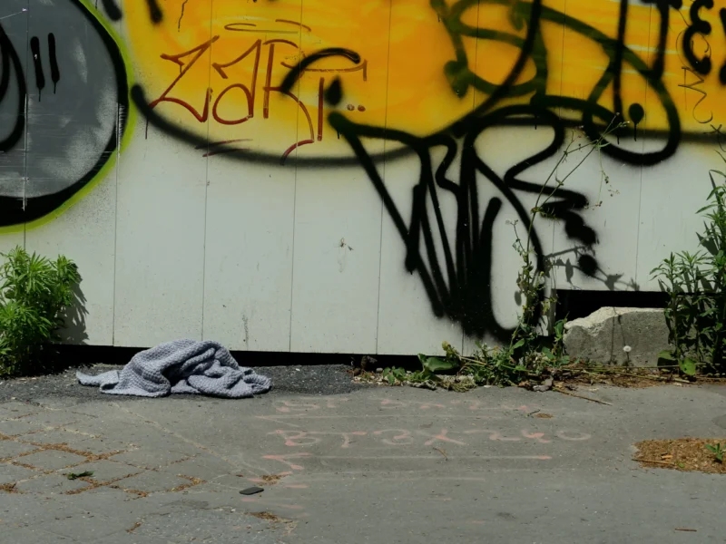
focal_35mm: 66
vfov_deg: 22.3
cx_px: 363
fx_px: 1384
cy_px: 272
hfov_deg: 29.4
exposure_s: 1/2500
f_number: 4
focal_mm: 11.9
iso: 100
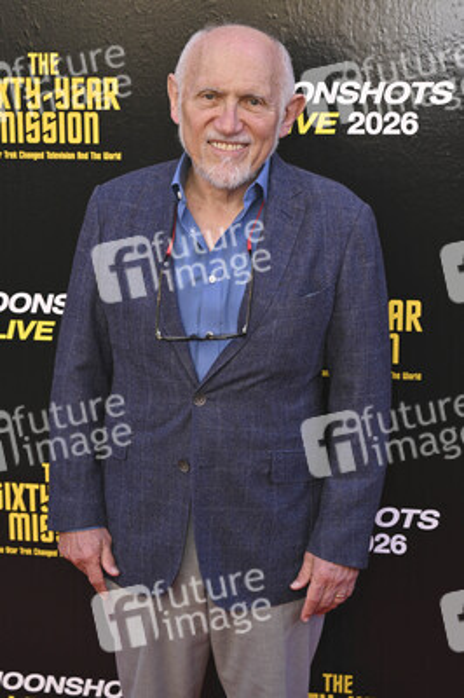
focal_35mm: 65
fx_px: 1259
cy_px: 349
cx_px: 232
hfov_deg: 20.9
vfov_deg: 31.0
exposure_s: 1/250
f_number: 7.1
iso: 400
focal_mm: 65
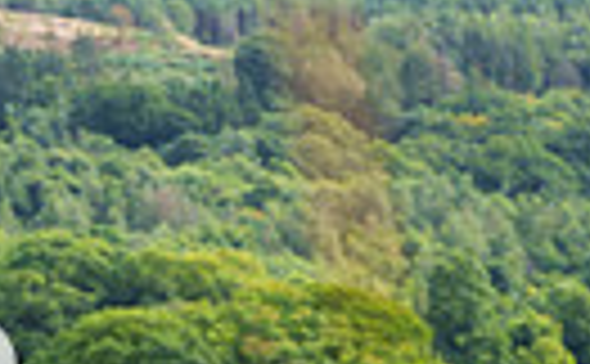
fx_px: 3783
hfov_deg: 8.7
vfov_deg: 5.5
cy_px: 330
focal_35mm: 236
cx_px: -293
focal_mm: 52
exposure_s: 1/1600
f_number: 3.2
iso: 200
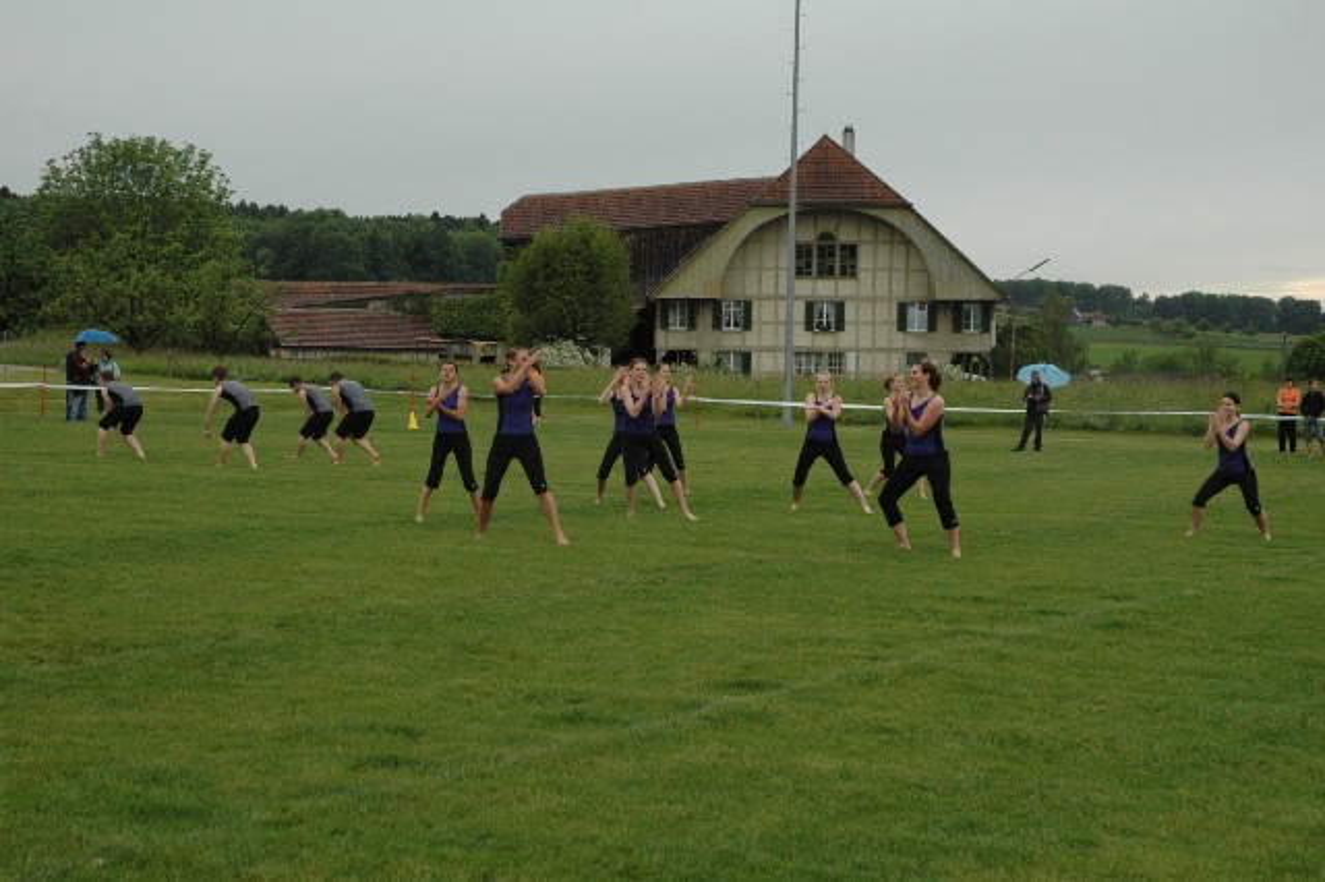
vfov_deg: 19.7
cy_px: 441
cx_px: 662
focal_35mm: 69
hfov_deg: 29.3
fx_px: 2538
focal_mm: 46
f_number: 8
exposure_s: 1/250
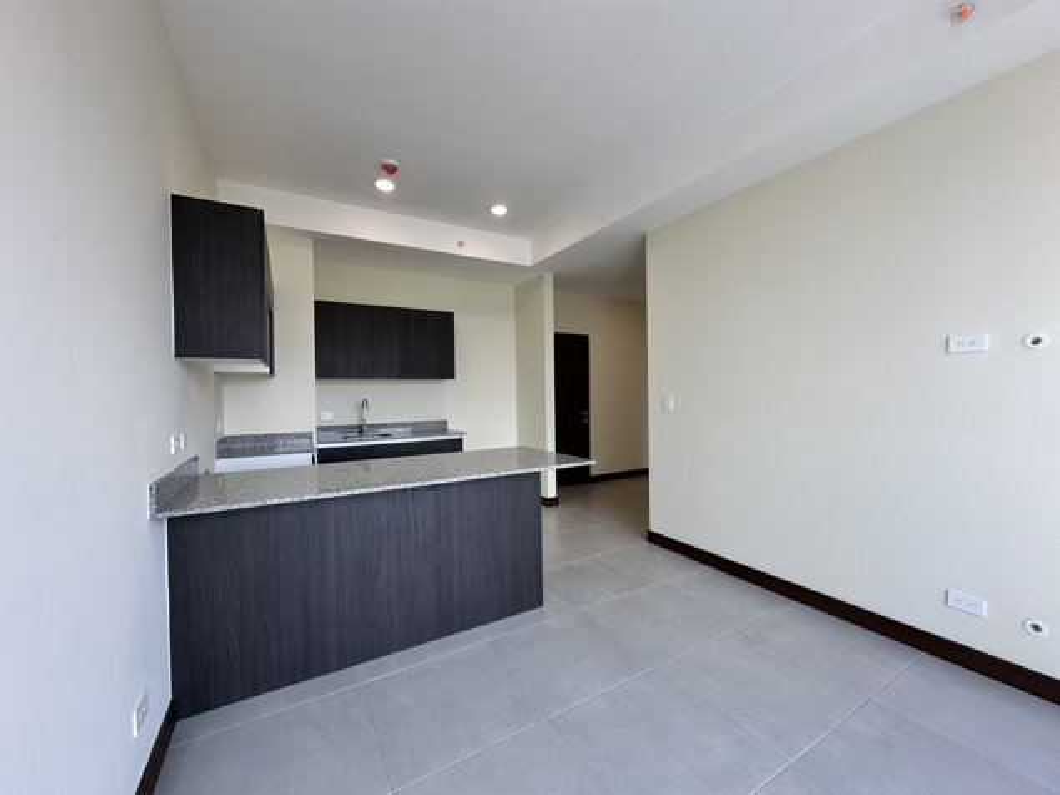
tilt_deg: -0.5
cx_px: 530
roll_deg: +0.0
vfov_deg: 85.7
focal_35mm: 14
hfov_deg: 102.1
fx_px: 429
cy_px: 398
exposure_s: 1/120
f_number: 2.2
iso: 50
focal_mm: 2.22
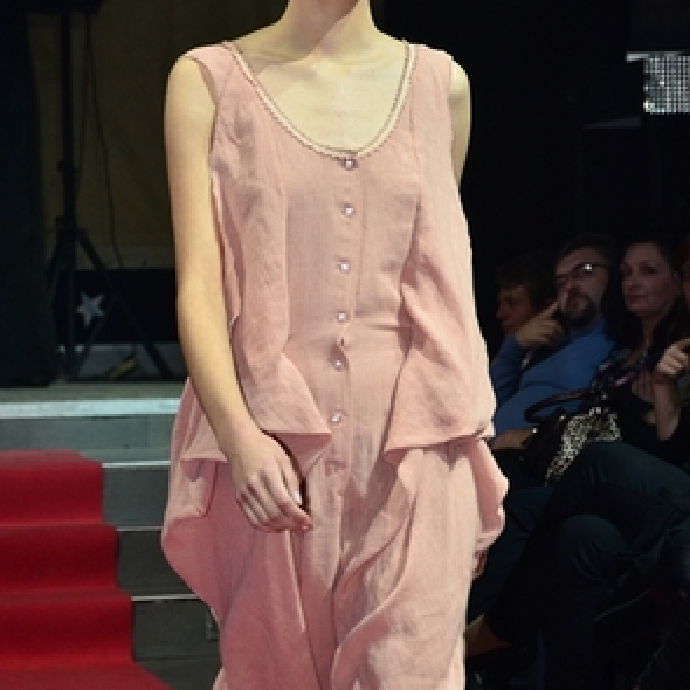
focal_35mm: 157
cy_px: 215
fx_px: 3541
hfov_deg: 11.1
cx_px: 372
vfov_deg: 11.1
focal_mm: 70
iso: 800
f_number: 5.3
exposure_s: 1/125
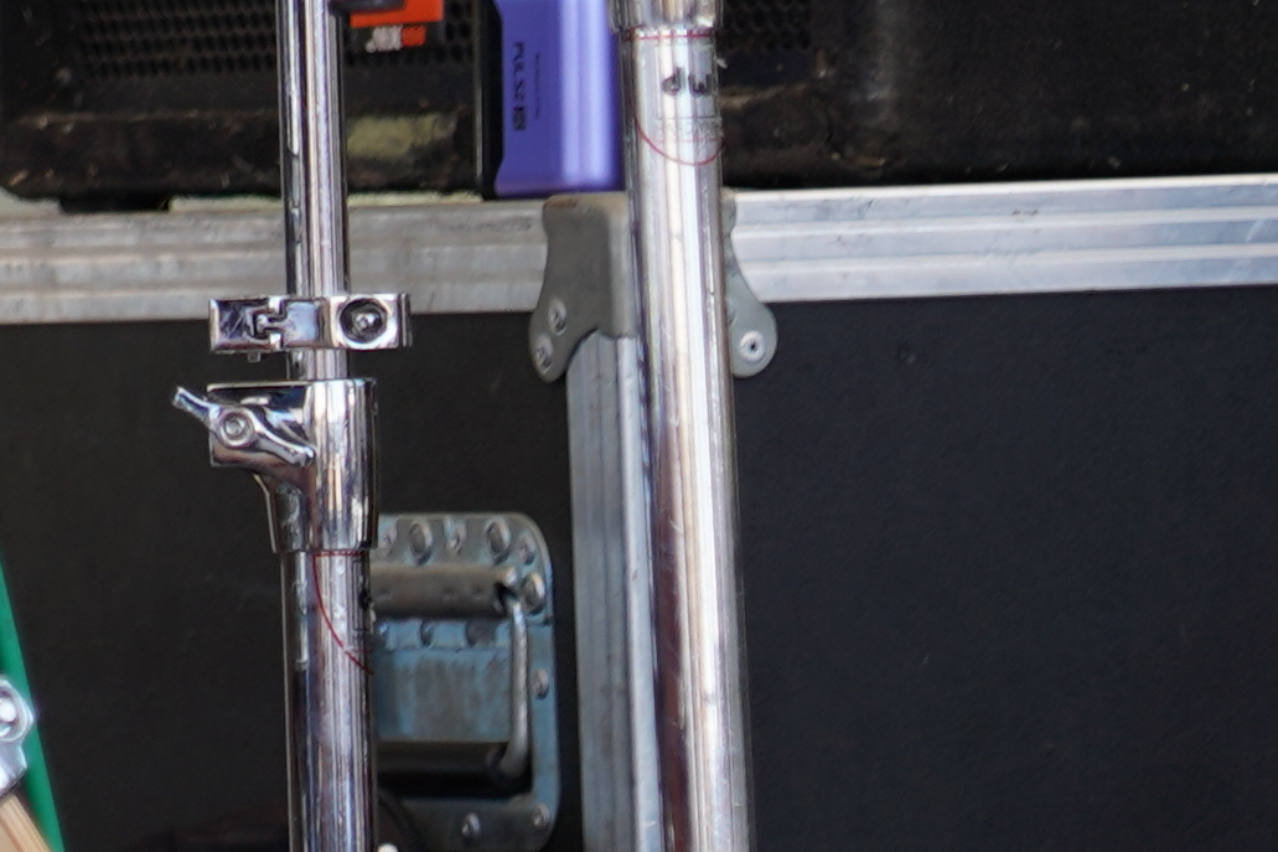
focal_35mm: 611
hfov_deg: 3.3
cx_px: -1414
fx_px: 21686
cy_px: -1480
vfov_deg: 2.2
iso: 100
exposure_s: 1/160
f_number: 4
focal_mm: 105
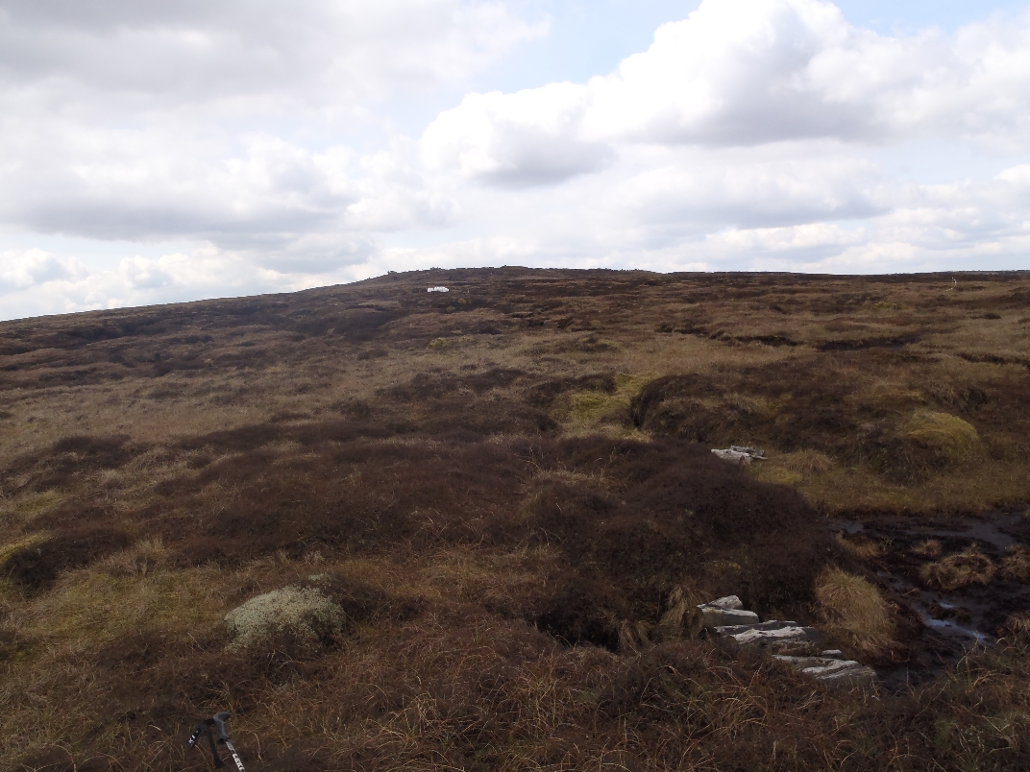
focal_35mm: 28
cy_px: 386
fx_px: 833
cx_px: 515
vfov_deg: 49.7
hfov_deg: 63.4
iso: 80
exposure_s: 1/400
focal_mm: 5
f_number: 4.5
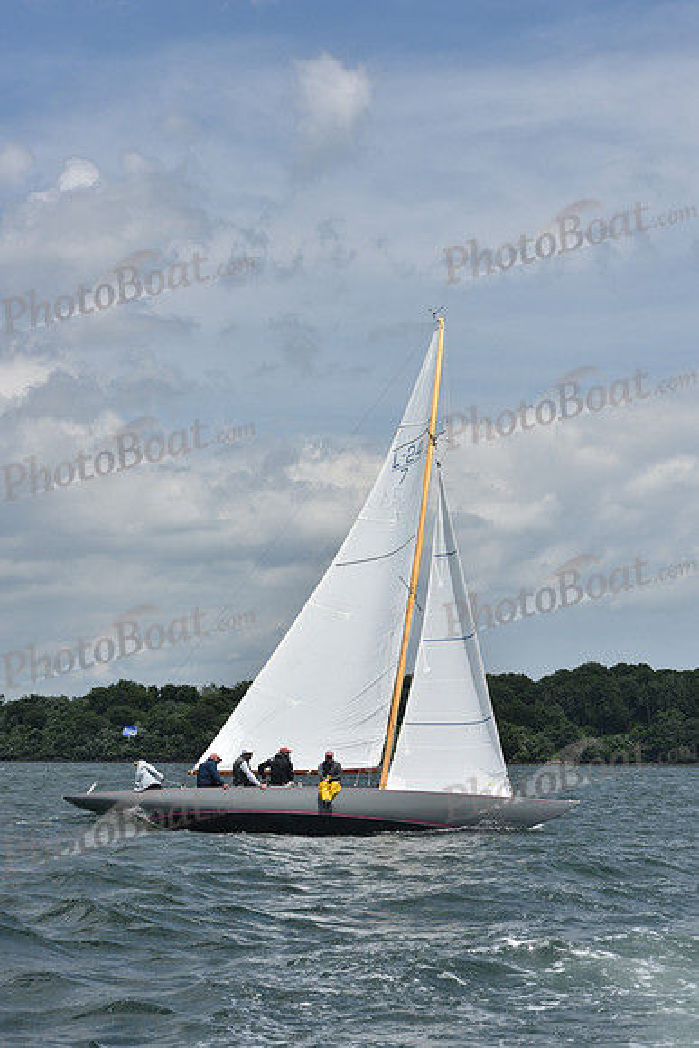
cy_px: 524
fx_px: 2328
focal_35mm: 80
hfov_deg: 17.1
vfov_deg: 25.4
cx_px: 350
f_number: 9
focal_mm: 80
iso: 250
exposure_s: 1/1250
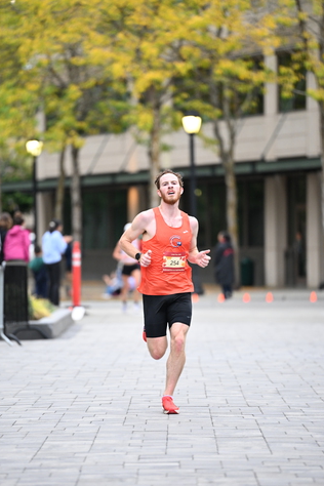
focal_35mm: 232
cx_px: 152
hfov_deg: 5.9
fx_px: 3132
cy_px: 250
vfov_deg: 8.9
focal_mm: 200
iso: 1600
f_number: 2.8
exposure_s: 1/800
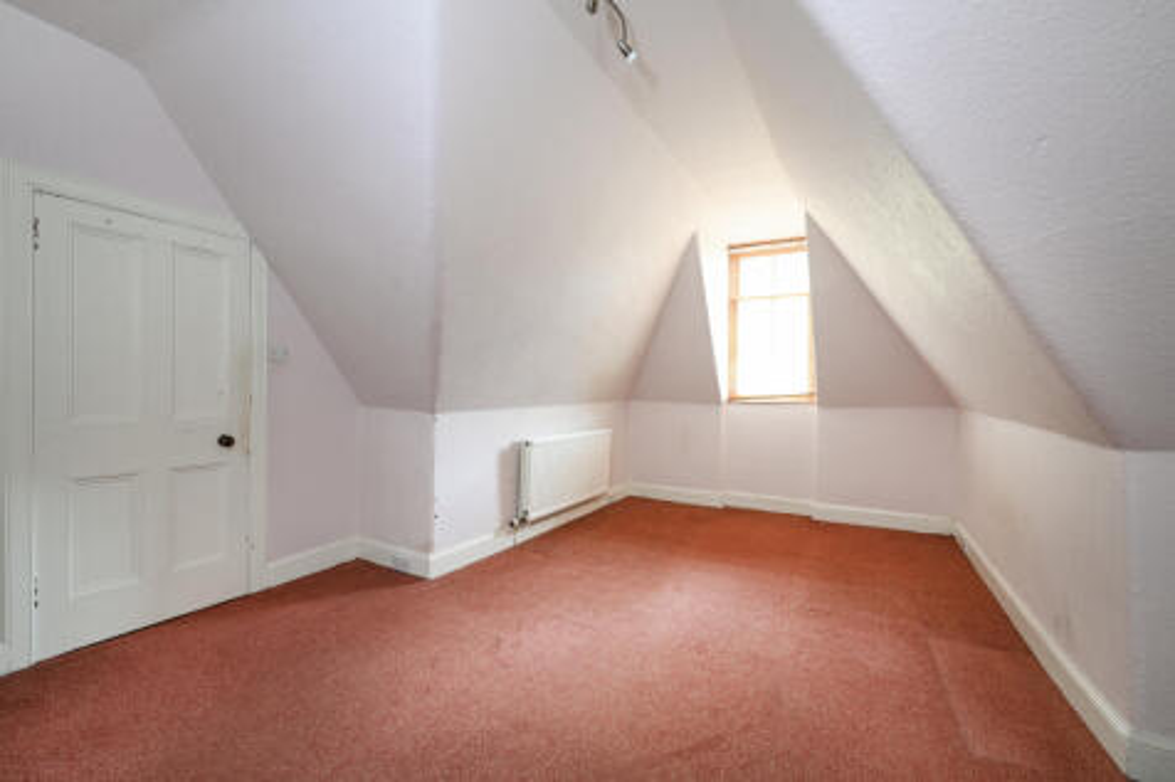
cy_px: 391
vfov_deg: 77.3
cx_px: 588
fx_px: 489
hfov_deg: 100.4
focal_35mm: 15
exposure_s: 1/2
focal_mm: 15
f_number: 8
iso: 320
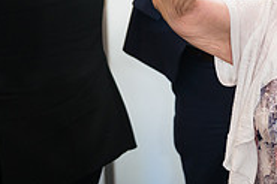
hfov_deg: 19.3
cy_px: 22
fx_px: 746
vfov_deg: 14.0
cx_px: 368
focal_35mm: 97
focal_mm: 31
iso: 400
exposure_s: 1/200
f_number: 3.2
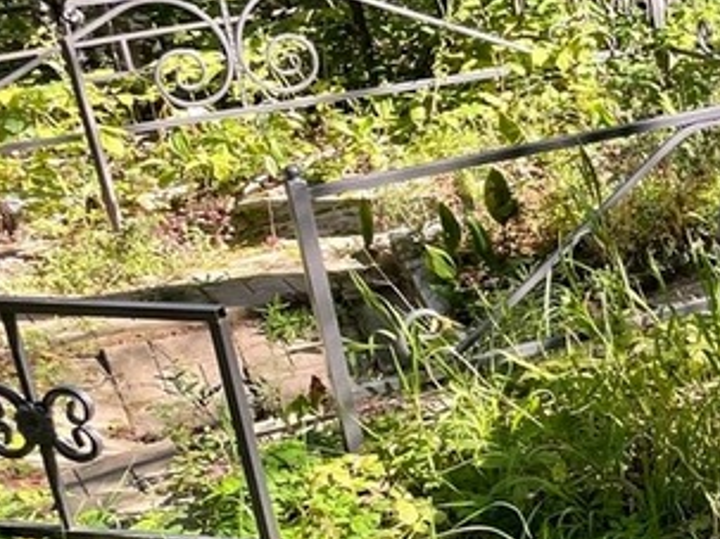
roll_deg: +2.5
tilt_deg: -13.6
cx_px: 1000
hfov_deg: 20.0
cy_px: 458
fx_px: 1830
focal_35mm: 88
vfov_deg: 16.6
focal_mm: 4.2
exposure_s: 1/202
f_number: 1.6
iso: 32
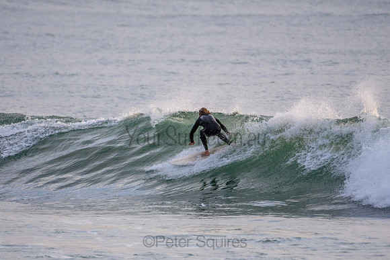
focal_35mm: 750
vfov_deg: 1.8
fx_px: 8127
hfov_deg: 2.7
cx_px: 195
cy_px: 130
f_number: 5.6
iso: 1400
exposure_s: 1/2000
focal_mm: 500
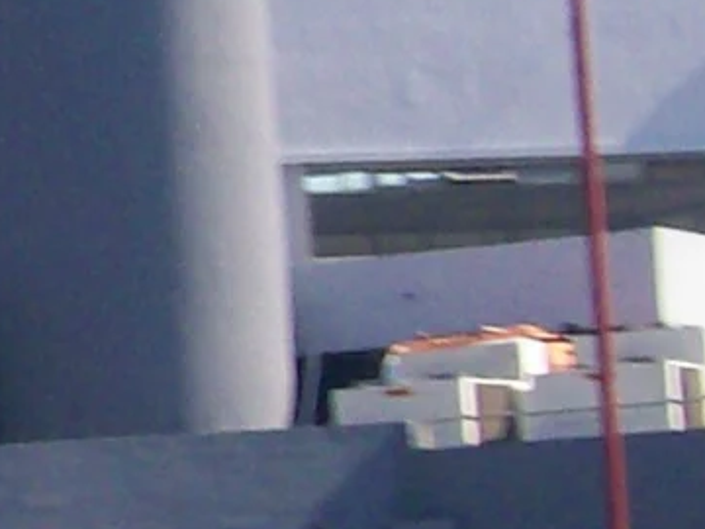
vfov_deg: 5.8
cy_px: 127
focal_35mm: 256
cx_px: -1388
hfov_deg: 7.0
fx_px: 5214
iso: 80
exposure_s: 1/368
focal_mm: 6
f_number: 4.8
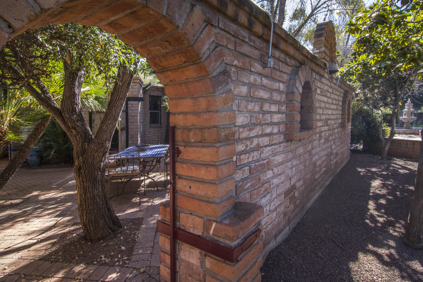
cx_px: 212
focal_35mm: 18
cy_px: 141
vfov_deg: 67.4
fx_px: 211
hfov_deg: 90.0
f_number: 7.1
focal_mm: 12
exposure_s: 1/25
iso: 100
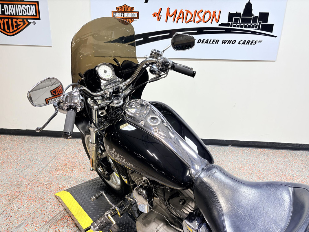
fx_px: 232
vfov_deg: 53.1
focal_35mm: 26
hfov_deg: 67.3
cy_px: 116
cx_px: 154
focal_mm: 5.96
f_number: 1.6
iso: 40
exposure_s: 1/120
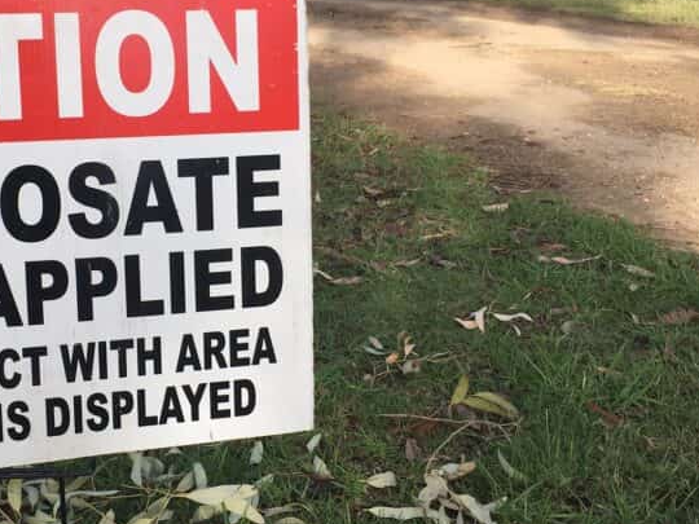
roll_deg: -0.4
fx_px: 1111
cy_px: 229
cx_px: 199
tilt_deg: -16.9
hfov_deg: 34.4
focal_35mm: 55
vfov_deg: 26.5
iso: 25
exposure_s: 1/601
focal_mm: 4.15
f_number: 2.2
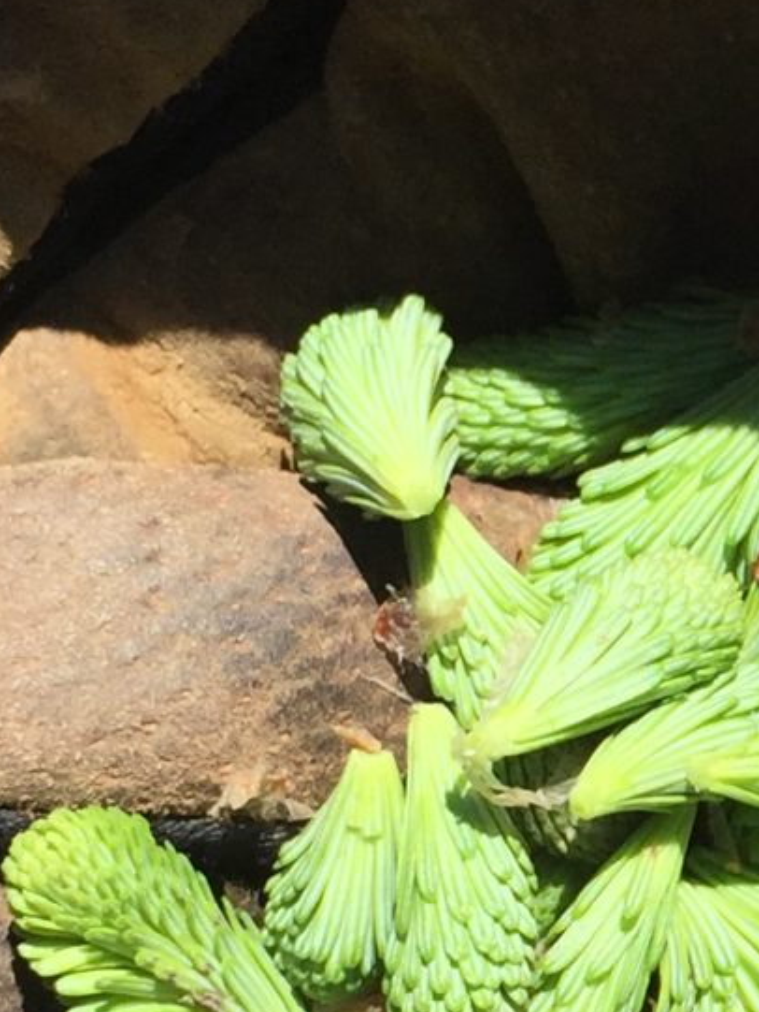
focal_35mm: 134
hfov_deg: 10.8
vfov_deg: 14.6
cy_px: 847
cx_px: 1016
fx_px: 3916
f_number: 2.2
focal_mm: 4.15
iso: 32
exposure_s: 1/2326
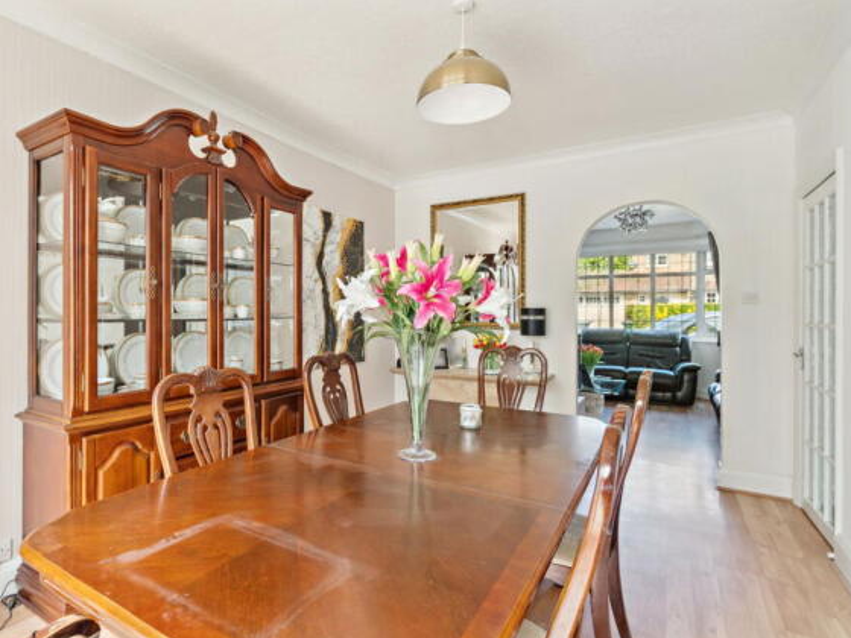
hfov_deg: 87.2
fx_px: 443
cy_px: 318
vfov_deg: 71.6
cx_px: 364
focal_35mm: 18
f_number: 5.6
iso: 640
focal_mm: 16
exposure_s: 1/100
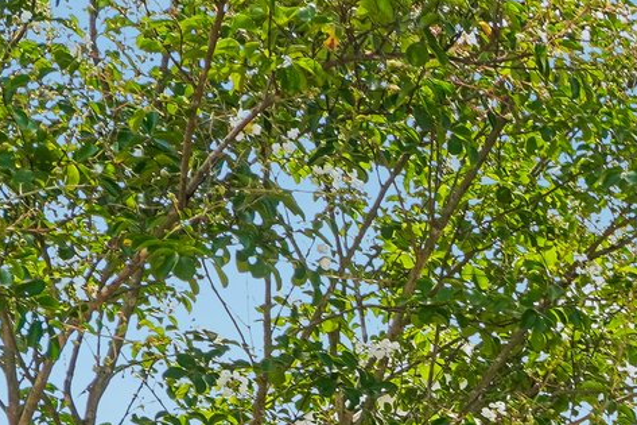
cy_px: 919
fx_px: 2299
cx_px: 1352
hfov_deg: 13.2
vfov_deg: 9.6
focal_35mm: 130
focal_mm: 20
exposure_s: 1/60
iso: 100
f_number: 8
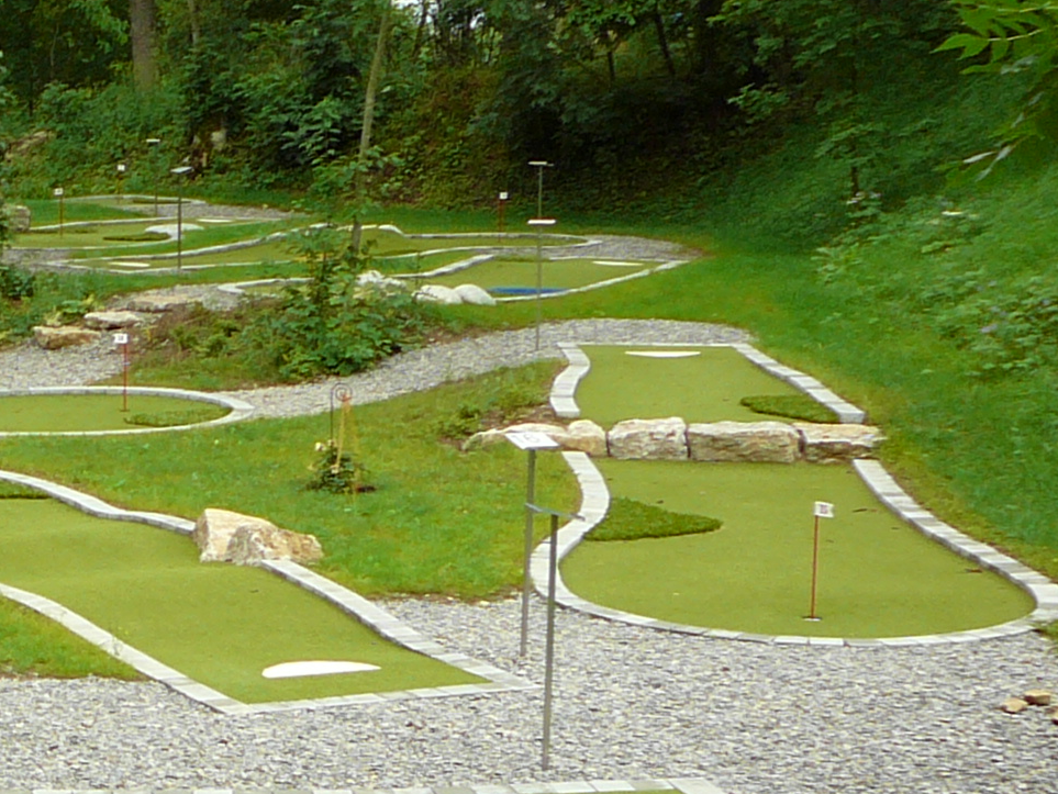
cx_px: -266
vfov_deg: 15.9
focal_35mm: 93
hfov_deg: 19.6
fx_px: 2844
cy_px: 502
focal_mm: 5.2
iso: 80
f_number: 2.8
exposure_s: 1/160
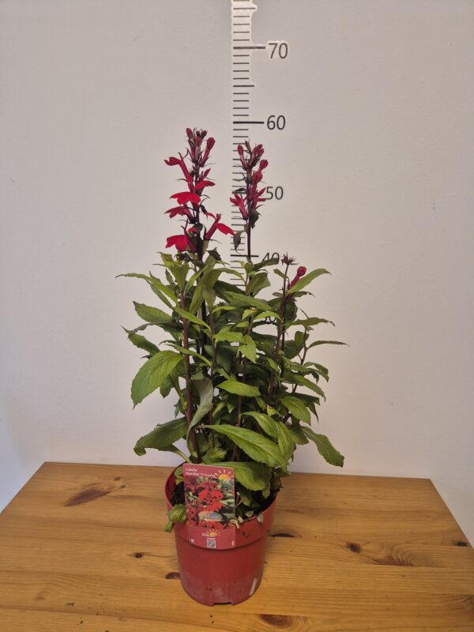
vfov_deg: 73.9
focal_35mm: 23
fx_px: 420
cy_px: 316
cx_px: 237
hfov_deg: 58.9
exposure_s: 1/100
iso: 160
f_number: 1.8
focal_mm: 5.4
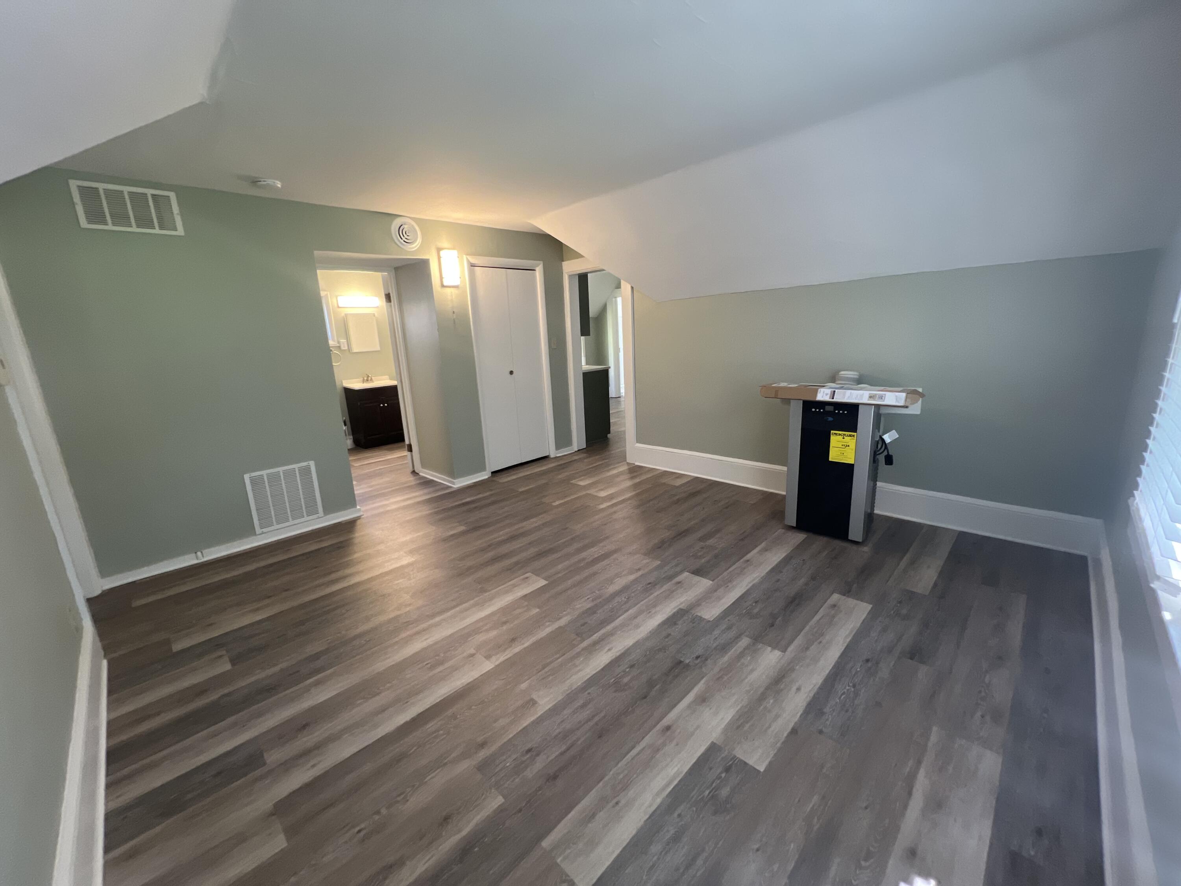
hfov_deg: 106.2
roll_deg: +3.0
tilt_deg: -14.2
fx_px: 444
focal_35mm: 13
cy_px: 443
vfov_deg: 89.9
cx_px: 590
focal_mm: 1.57
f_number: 1.8
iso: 250
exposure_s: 1/60
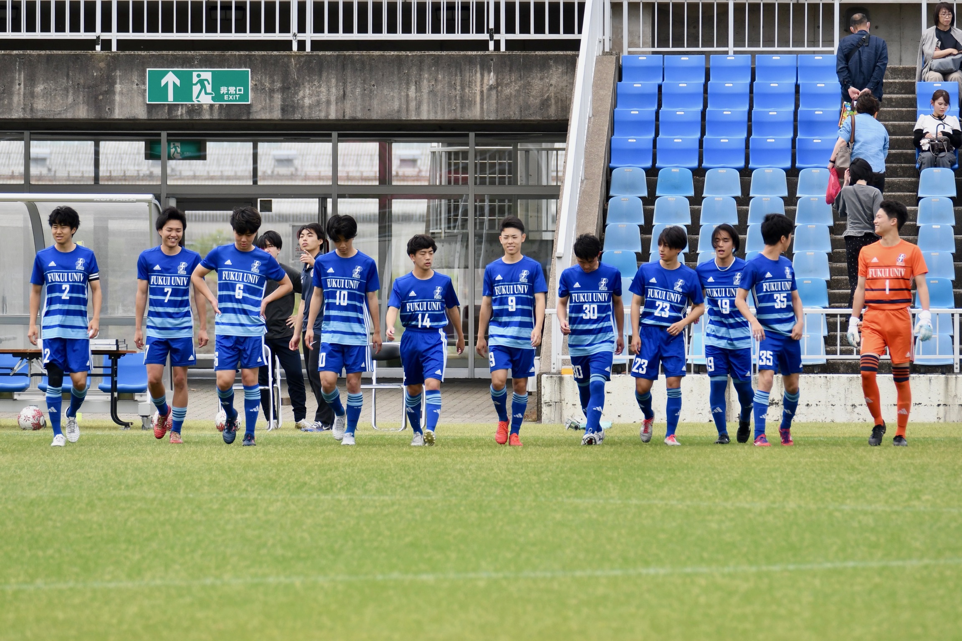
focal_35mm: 300
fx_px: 8016
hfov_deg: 6.9
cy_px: 320
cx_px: 481
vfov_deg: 4.6
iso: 400
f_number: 6.3
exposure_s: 1/1250
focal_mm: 200
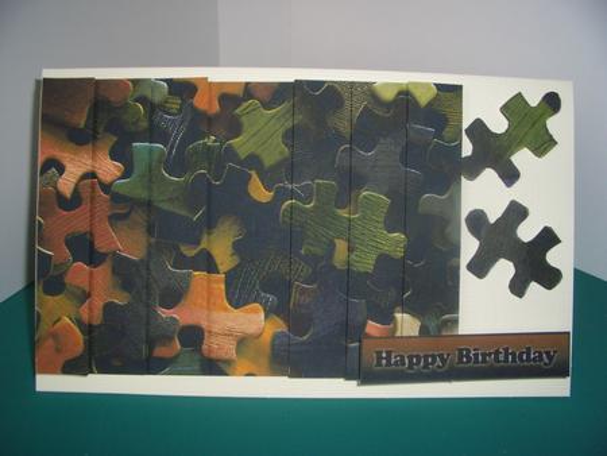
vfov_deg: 40.7
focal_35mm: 35
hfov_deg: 52.6
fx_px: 614
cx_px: 304
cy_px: 228
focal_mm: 5.8
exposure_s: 1/60
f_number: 4.3
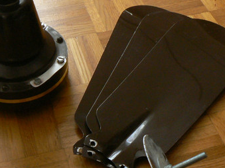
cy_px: 32
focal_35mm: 68
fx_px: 442
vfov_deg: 21.3
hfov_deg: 28.5
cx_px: 83
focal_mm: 6
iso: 200
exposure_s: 1/8
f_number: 2.8
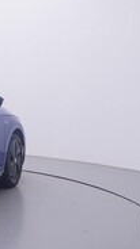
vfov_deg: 29.9
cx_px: -112
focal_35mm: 71
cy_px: 110
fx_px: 467
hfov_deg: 14.9
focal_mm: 15
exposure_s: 1/80
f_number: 5
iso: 200
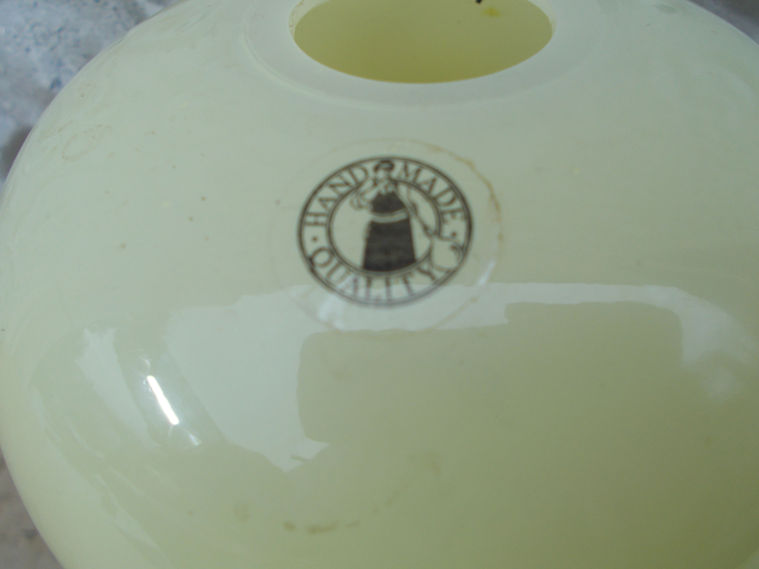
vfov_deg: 46.8
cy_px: 284
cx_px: 380
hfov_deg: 60.0
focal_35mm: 30
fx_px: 658
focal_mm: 5.3
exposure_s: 1/250
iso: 80
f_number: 3.4
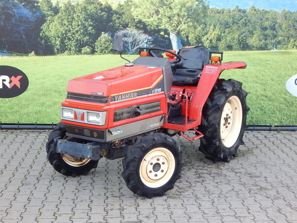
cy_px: 112
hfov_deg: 31.7
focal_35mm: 61
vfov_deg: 24.0
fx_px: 523
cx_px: 148
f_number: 4
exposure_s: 1/60
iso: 125
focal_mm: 10.9
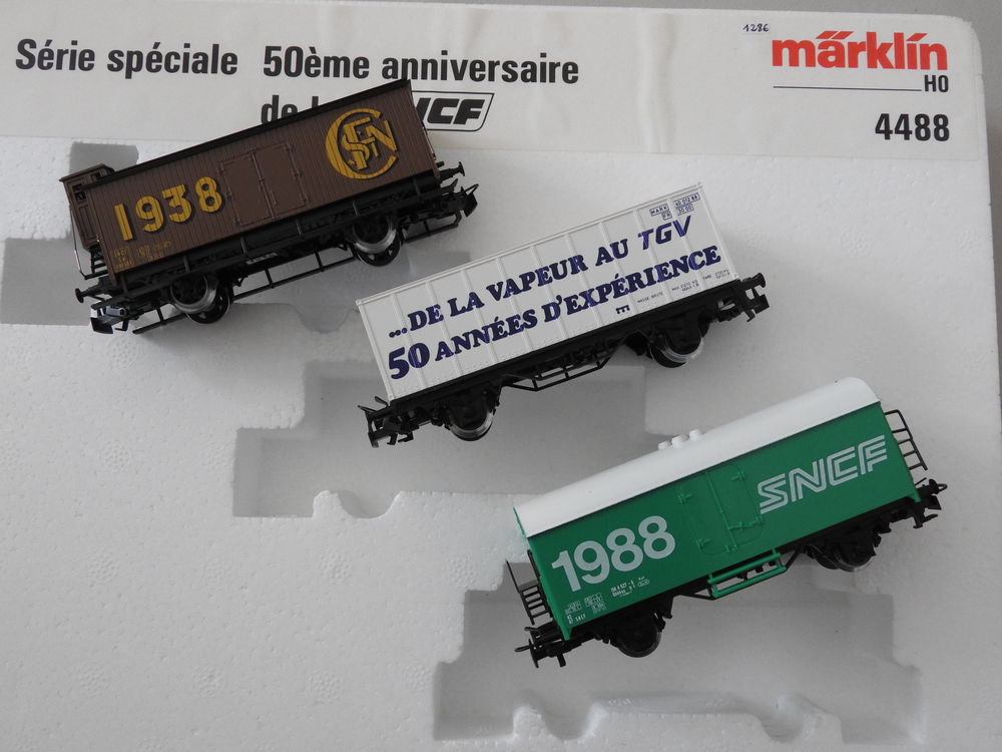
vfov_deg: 40.7
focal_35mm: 35
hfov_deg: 52.6
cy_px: 376
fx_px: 1013
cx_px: 501
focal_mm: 6.3
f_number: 3.8
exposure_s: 1/30
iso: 400
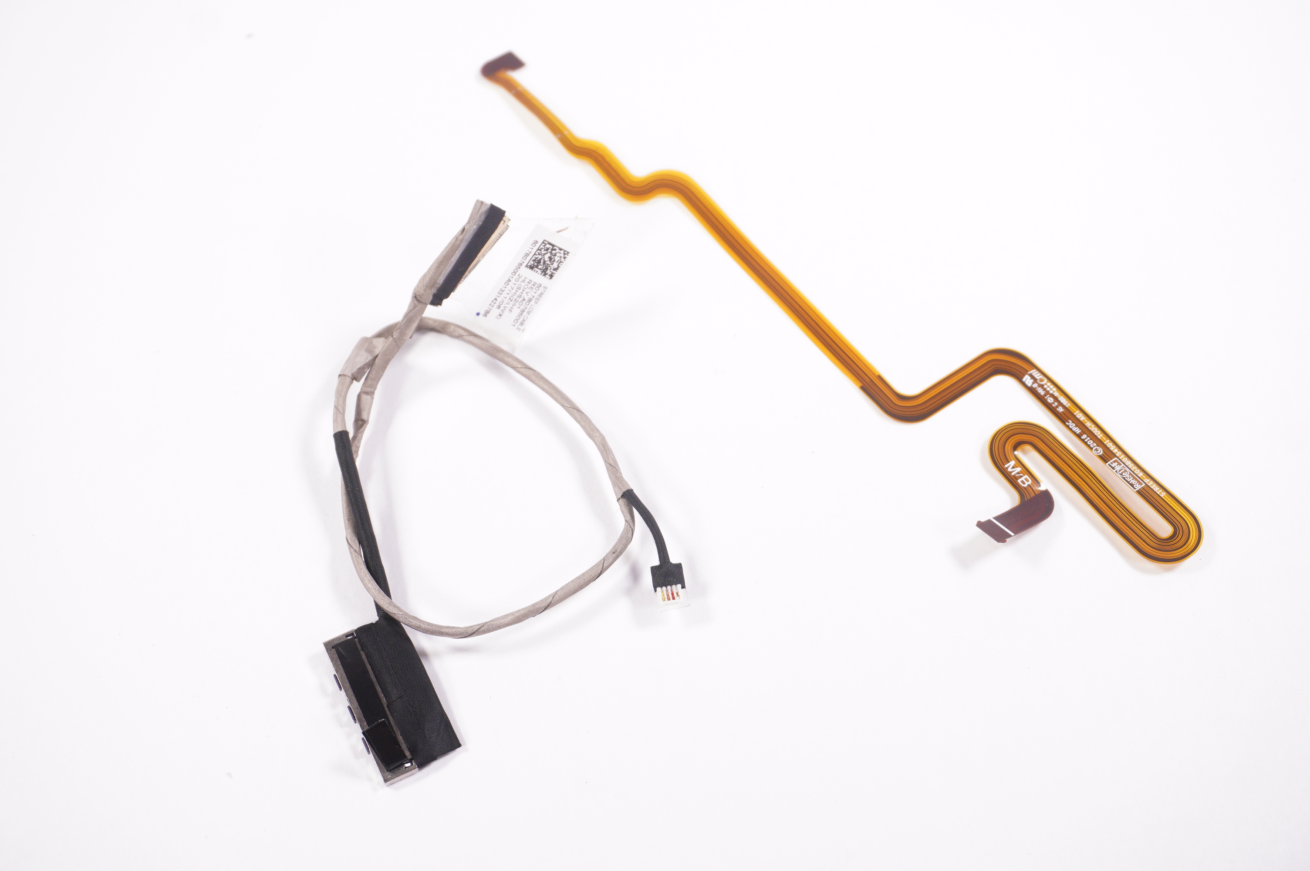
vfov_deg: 28.0
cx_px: 655
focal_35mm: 48
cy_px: 436
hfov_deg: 41.1
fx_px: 1745
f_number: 6.3
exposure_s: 1/320
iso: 1000
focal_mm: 32
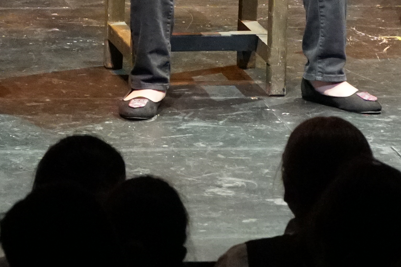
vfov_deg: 2.7
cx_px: -47
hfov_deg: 4.0
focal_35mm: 512
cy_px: -226
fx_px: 5703
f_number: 5.6
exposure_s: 1/100
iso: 6400
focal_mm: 87
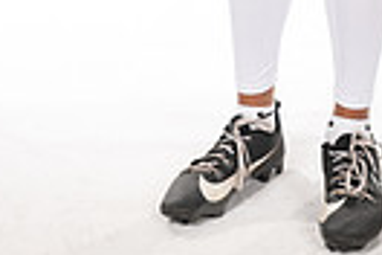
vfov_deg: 6.8
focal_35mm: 191
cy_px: -377
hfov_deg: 10.7
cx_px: 298
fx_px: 2027
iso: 640
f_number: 8
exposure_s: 1/400
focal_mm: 56
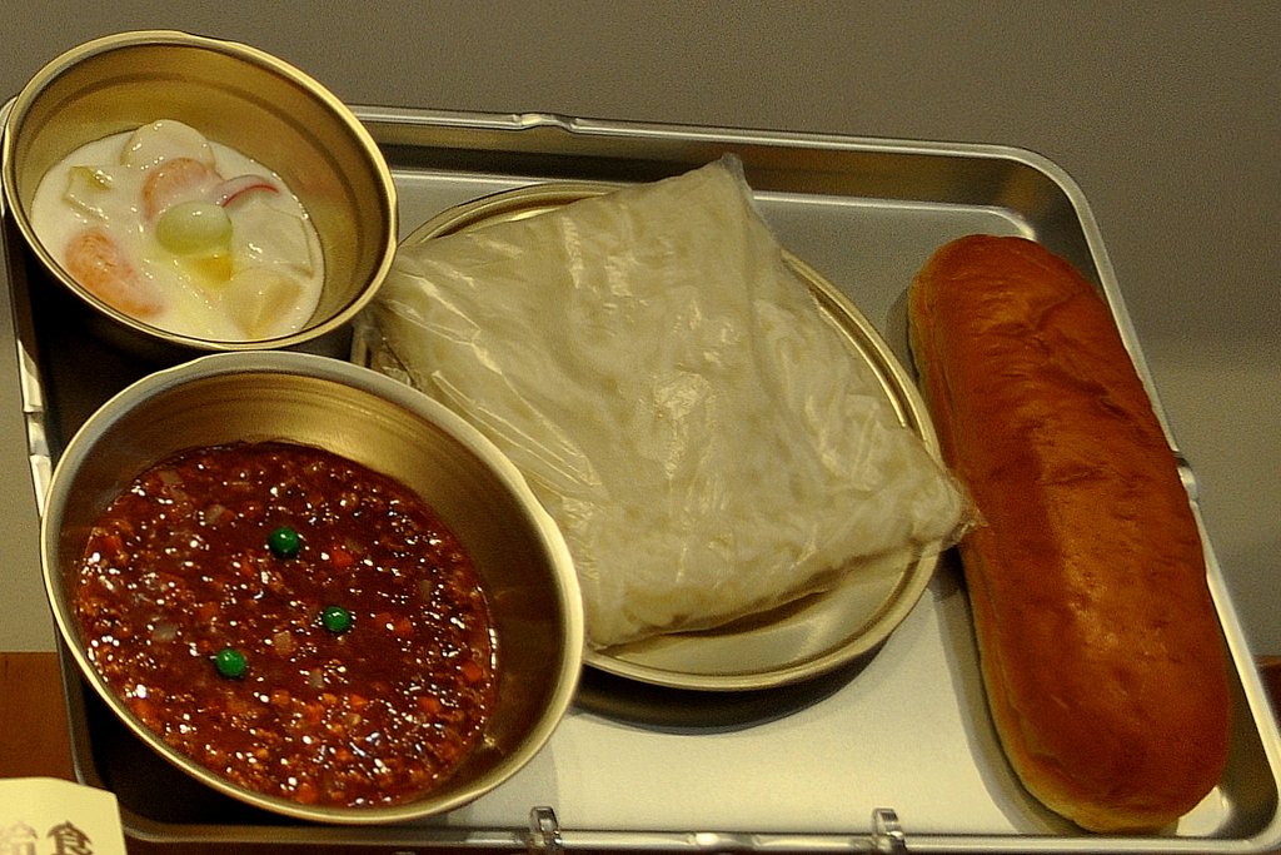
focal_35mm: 39
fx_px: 1388
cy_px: 428
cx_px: 640
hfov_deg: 49.5
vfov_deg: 34.2
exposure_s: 1/80
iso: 400
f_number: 4.5
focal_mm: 26
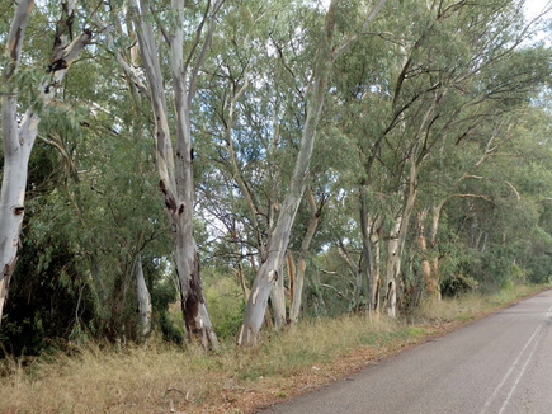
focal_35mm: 46
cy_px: 218
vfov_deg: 31.5
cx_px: 247
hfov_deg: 41.2
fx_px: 733
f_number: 4.7
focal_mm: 7.3
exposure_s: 1/125
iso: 125
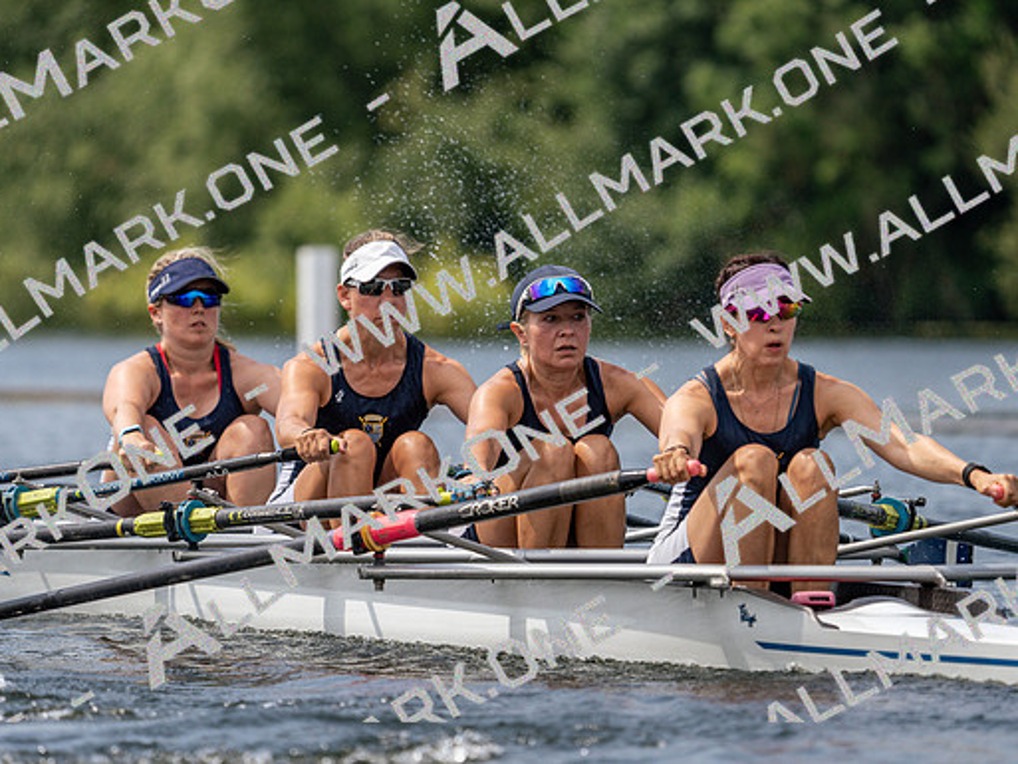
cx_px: 546
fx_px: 12796
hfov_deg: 4.6
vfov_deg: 3.4
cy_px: 382
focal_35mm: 435
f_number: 6.3
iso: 250
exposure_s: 1/1600
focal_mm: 400
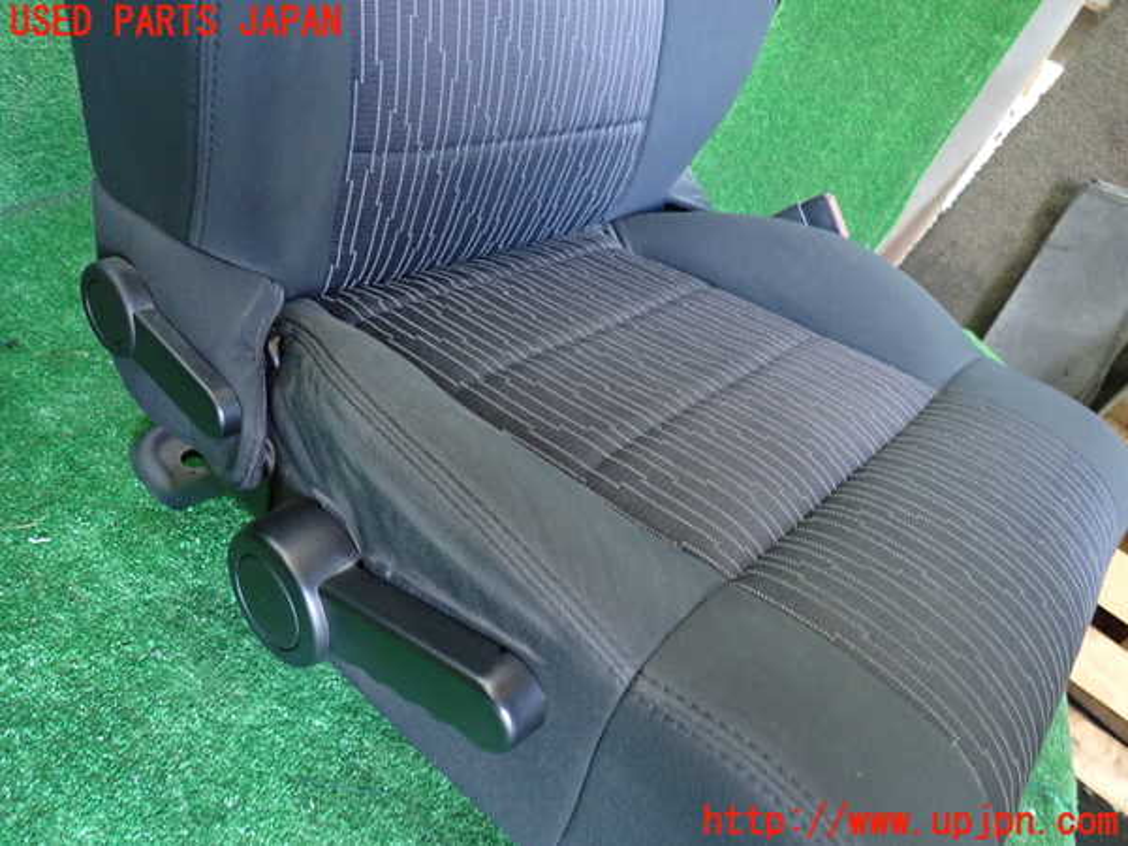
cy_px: 423
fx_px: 815
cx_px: 564
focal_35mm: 25
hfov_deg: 69.4
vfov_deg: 54.9
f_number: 2
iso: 640
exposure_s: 1/30
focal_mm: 4.5
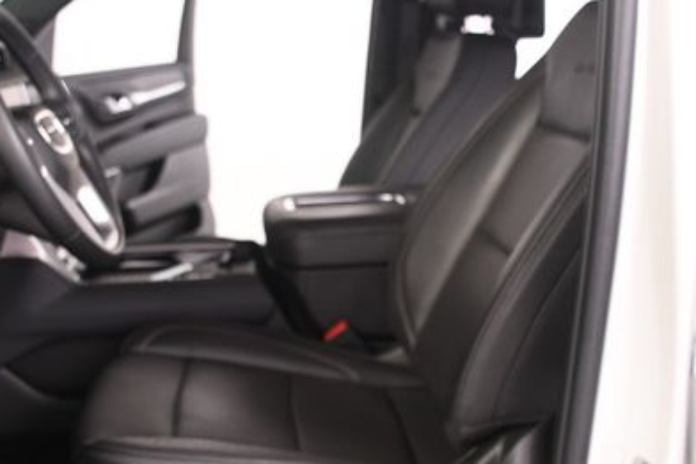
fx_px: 947
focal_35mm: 49
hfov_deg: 40.2
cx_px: 293
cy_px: 288
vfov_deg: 27.4
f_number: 3.5
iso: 100
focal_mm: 20
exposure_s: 1/160
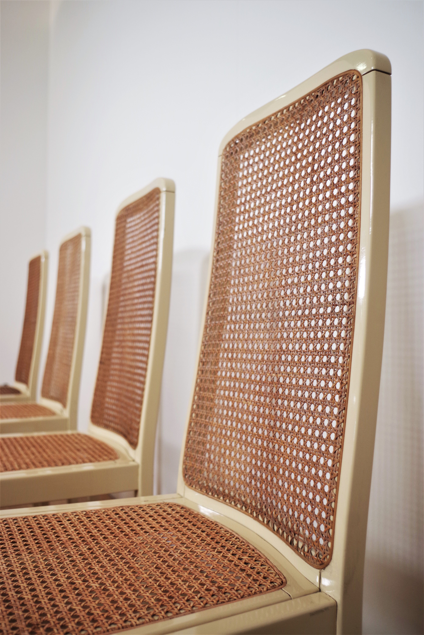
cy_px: 318
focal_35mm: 34
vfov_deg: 55.8
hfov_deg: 38.9
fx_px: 601
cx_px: 212
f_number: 4
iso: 200
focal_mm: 23.13
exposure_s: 1/60
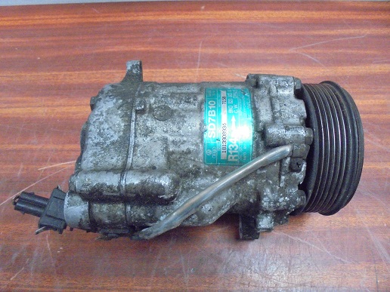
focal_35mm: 26
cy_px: 146
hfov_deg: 67.3
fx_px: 293
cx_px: 195
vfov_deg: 53.1
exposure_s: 1/60
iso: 800
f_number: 3.5
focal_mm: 4.6
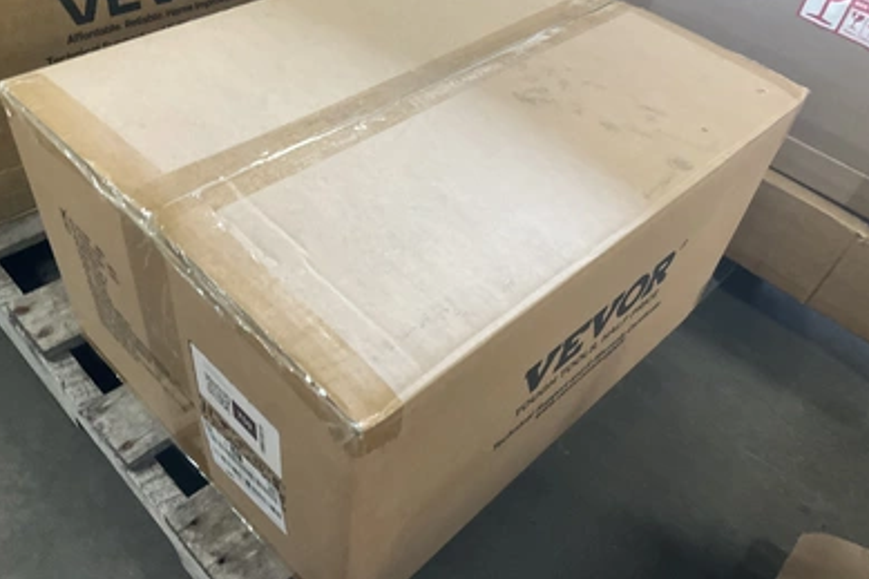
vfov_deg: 42.3
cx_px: 429
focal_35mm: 31
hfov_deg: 60.3
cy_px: 288
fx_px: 748
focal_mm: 3
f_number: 1.8
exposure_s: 1/60
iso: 160
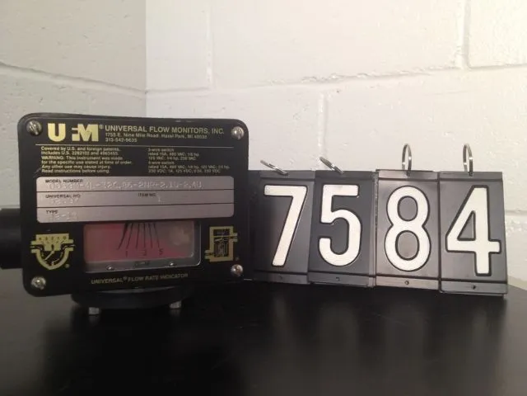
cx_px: 264
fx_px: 533
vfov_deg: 40.7
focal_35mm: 35
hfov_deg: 52.6
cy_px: 198
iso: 64
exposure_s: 1/20
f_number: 2.4
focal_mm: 4.28
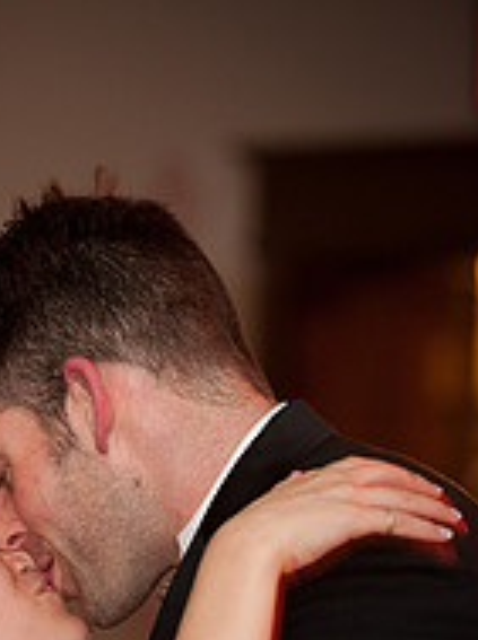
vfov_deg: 4.9
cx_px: 19
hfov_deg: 3.7
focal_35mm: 401
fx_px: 7408
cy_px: 704
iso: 1250
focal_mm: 175
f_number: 4.5
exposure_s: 1/40
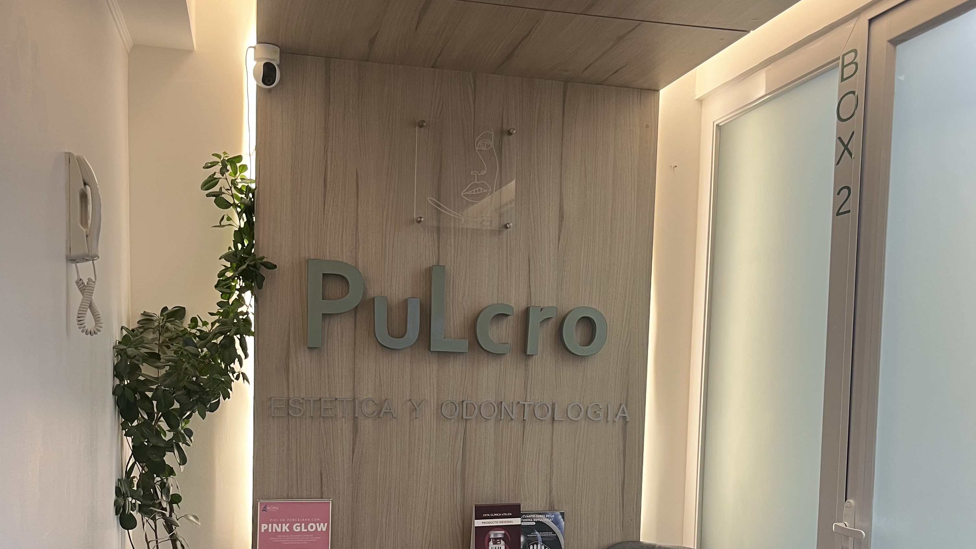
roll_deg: -0.7
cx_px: 485
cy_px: 431
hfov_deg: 52.8
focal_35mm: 38
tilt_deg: -4.7
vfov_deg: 30.5
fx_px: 983
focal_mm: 5.1
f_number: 1.6
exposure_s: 1/50
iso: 100
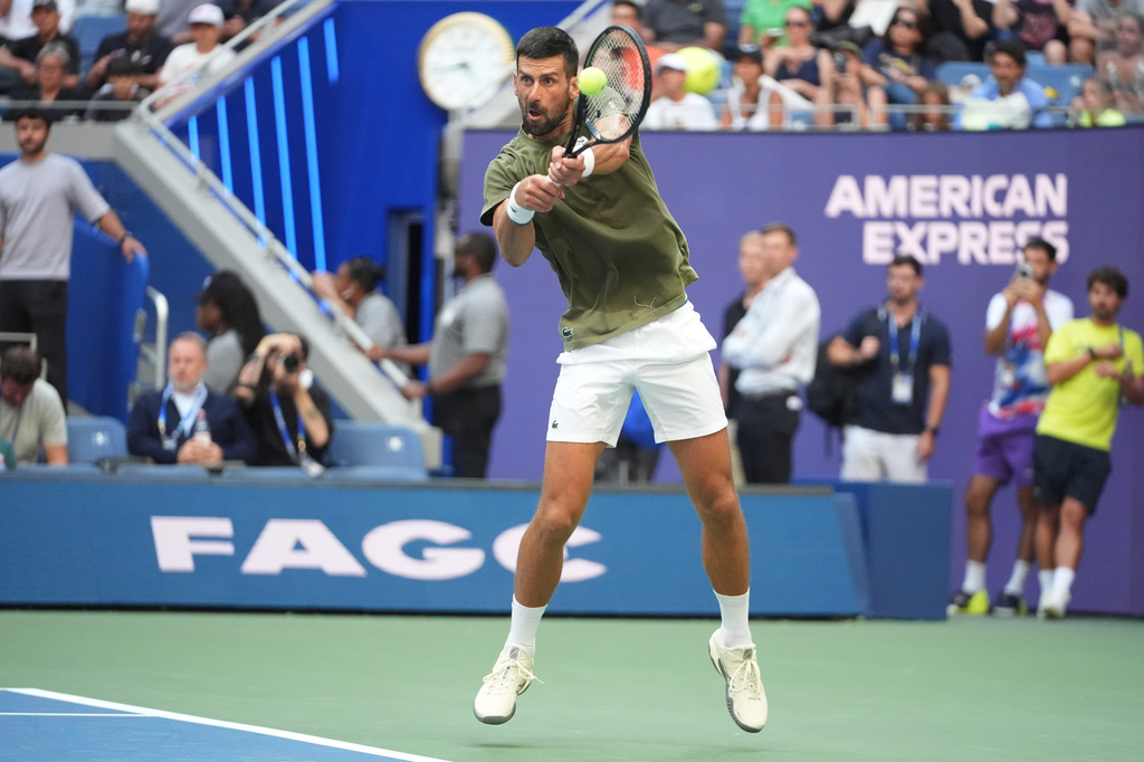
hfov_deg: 11.7
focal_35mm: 176
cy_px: 381
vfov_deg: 7.8
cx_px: 572
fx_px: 5591
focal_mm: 176
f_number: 2.8
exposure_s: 1/4000
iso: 5000
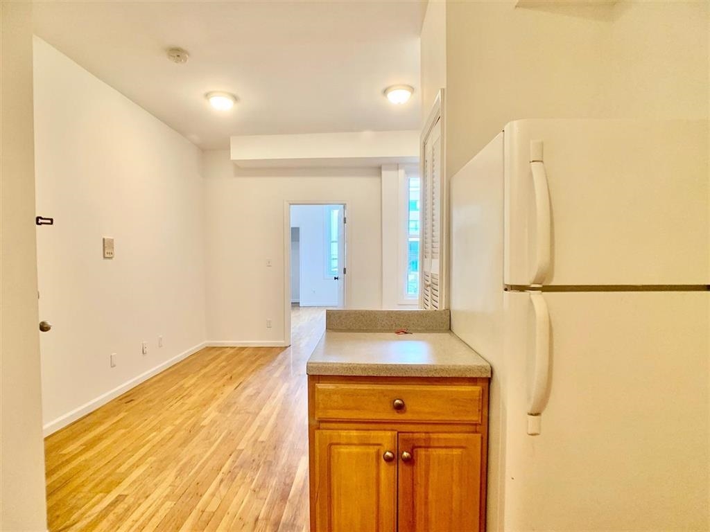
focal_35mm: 26
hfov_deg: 67.3
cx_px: 355
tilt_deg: -1.9
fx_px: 533
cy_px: 266
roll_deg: +0.3
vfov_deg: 53.1
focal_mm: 4.25
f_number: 1.8
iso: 100
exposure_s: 1/60
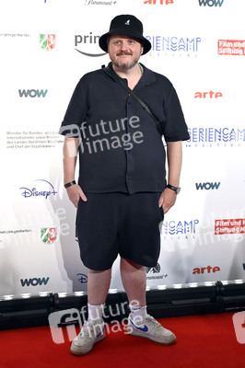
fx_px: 450
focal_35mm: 44
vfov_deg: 44.5
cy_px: 184
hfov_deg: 30.5
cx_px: 122
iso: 500
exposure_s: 1/250
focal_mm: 44
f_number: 3.5
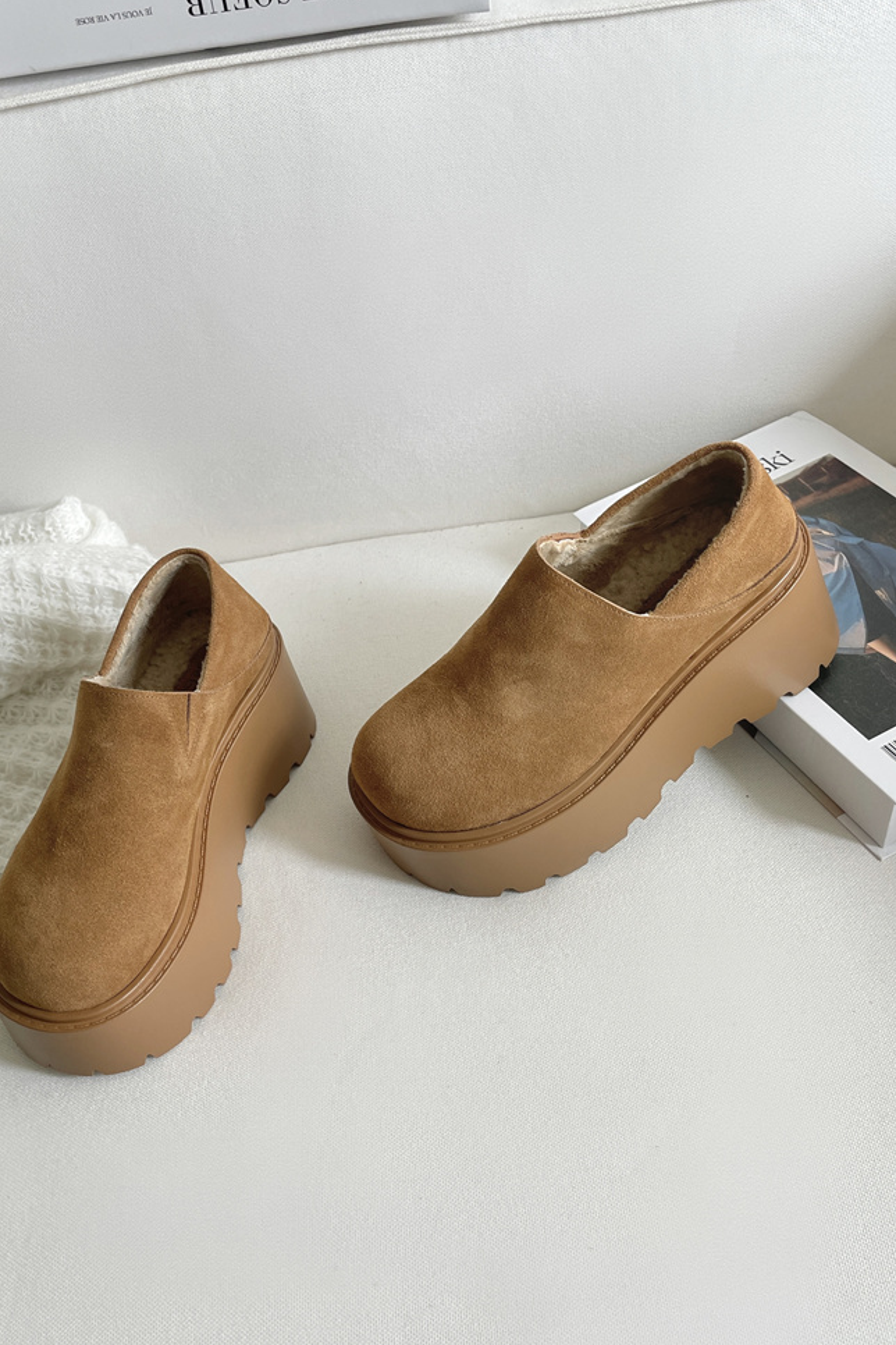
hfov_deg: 46.3
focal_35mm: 28
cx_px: 399
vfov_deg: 65.5
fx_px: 1045
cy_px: 657
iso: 32
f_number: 1.6
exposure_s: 1/196
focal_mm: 4.2
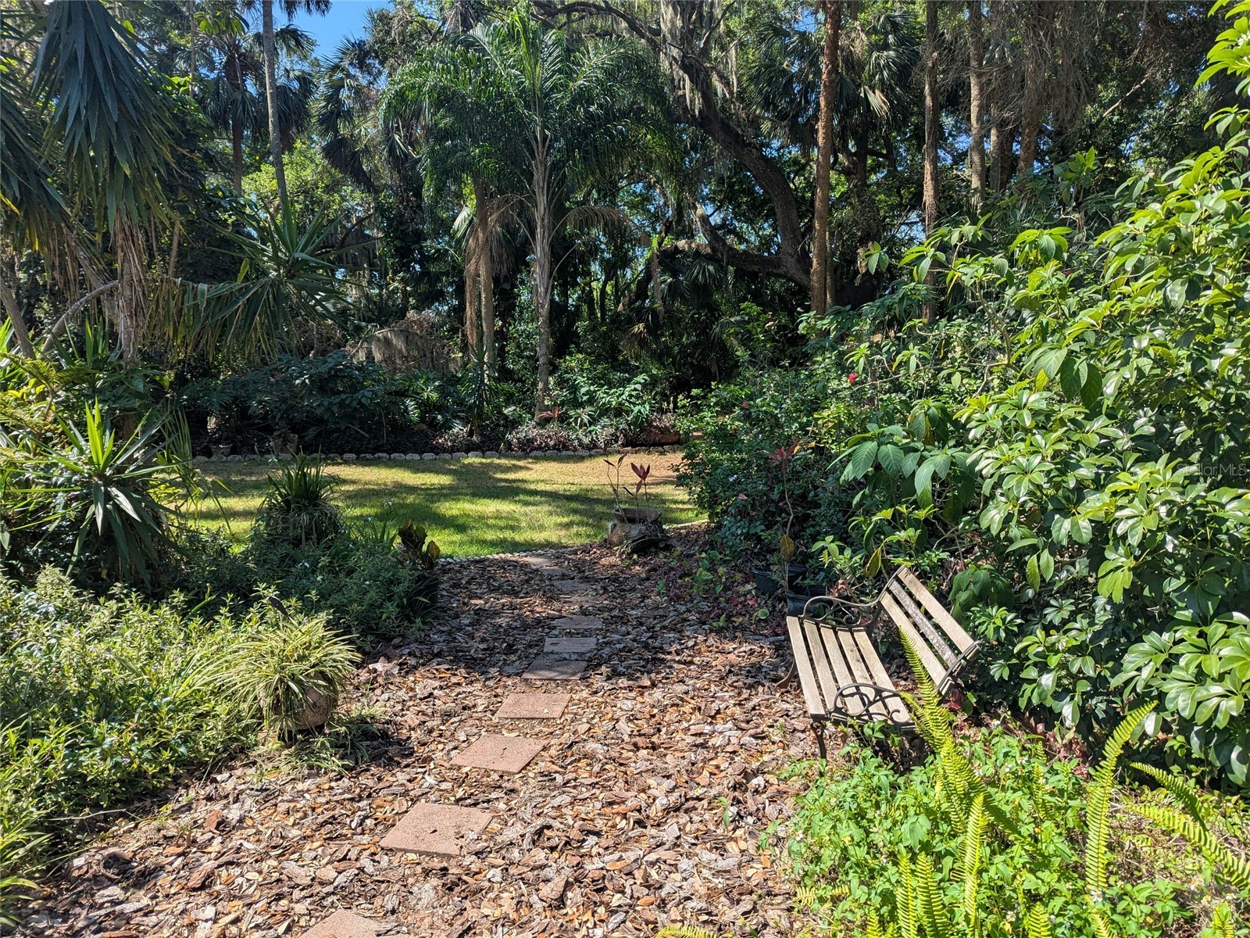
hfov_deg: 71.6
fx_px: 867
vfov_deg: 56.8
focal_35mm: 24
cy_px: 469
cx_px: 625
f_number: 1.85
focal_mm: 6.81
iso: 39
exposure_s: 1/967
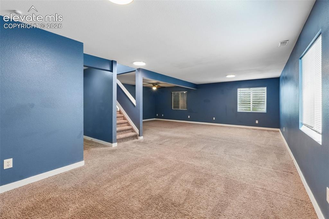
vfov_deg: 77.3
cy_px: 110
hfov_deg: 100.4
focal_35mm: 15
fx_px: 137
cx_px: 164
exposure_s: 1/6
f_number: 9
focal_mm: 10
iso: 320
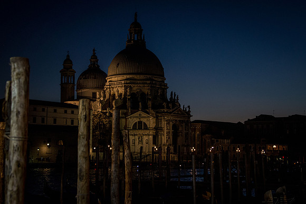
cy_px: 99
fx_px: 612
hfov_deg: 28.1
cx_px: 165
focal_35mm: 72
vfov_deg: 19.0
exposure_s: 1/50
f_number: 4.8
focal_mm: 62
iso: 2000
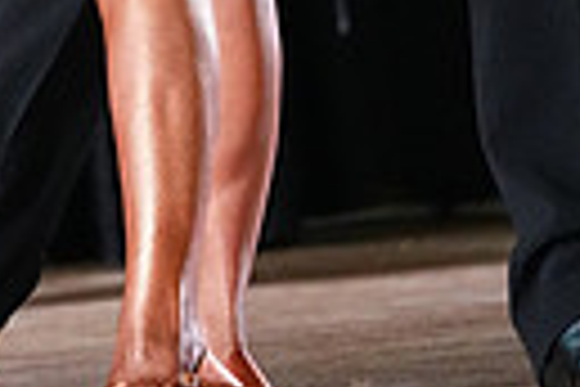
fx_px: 14483
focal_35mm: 899
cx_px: -61
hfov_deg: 2.3
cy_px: -540
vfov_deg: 1.5
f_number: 4.5
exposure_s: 1/400
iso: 8000
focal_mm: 200
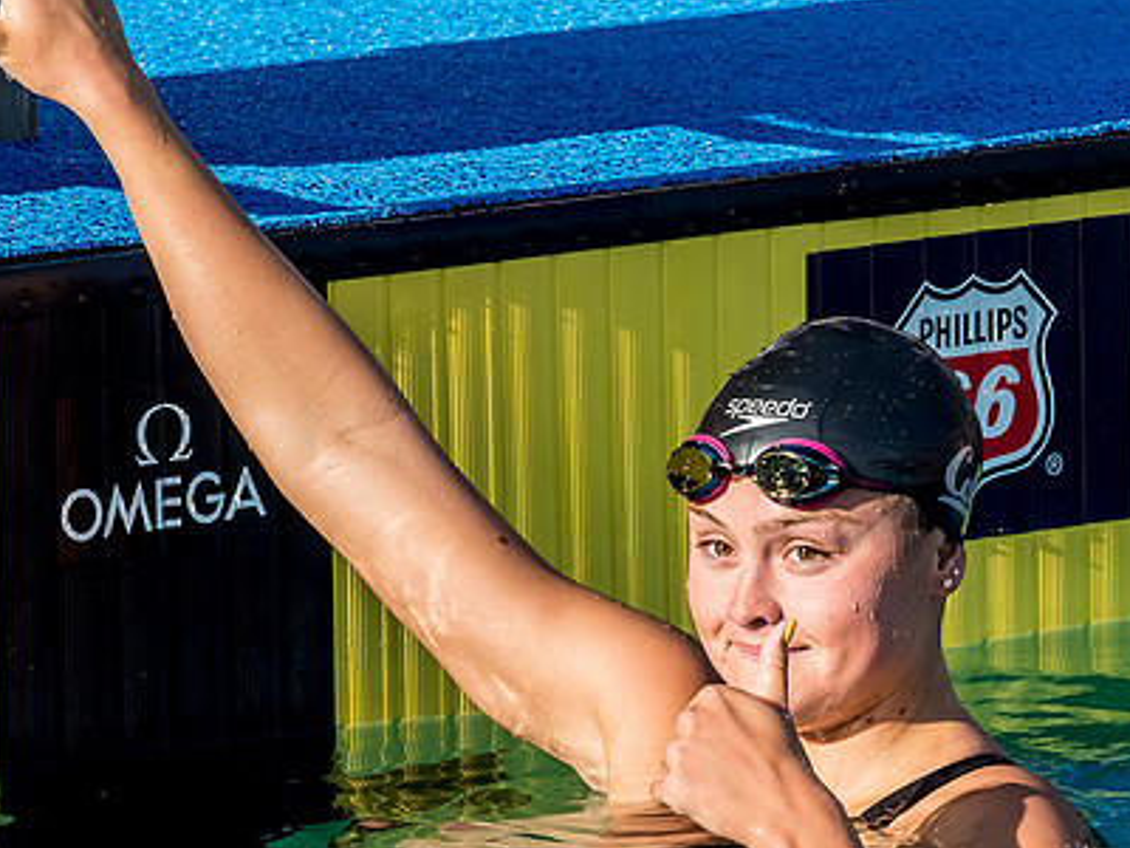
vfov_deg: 2.7
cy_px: 527
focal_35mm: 546
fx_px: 17824
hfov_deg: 3.6
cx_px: 1084
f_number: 5.6
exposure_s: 1/1000
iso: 400
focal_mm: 130
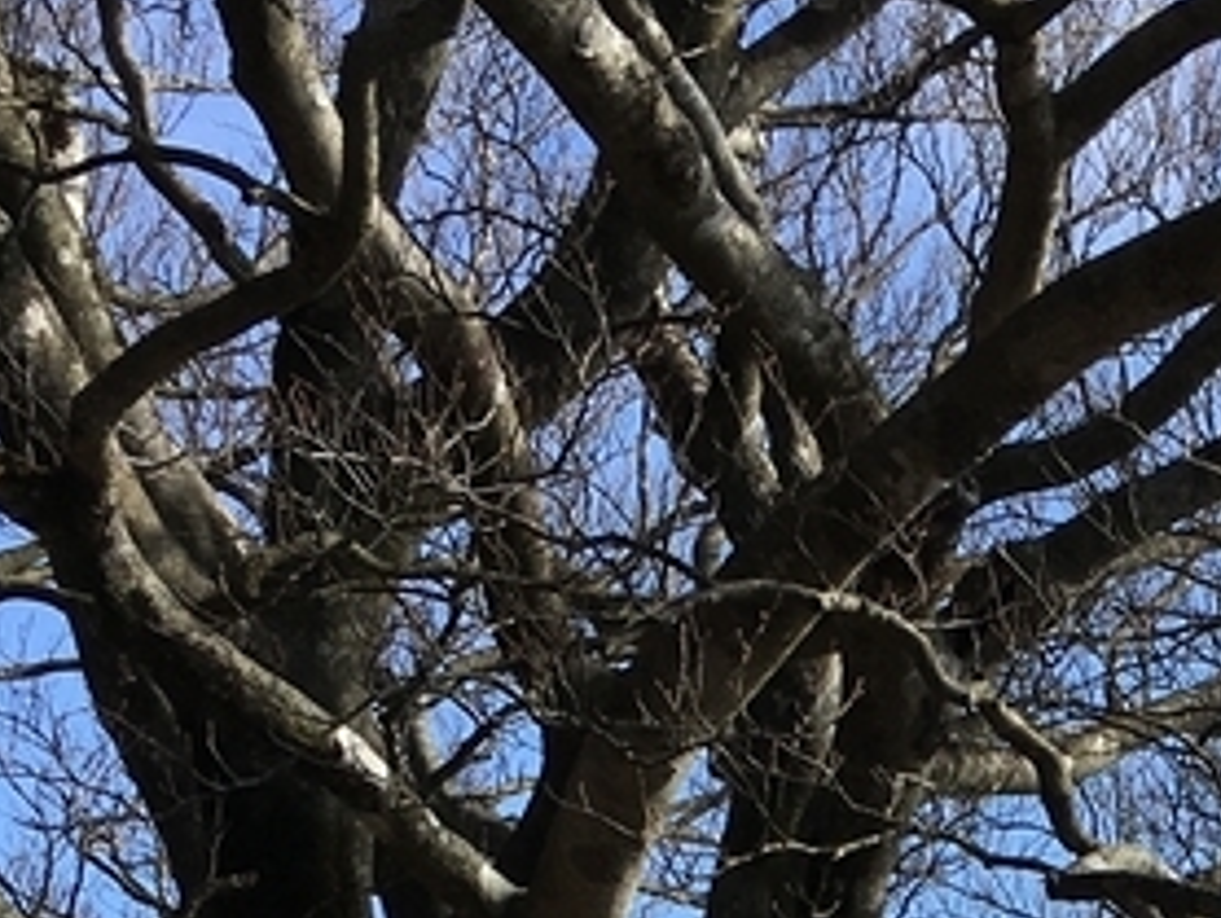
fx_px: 4413
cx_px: 1379
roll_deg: +1.8
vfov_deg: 10.8
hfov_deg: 15.3
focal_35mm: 125
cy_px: 1858
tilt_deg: -0.6
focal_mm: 4.15
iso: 25
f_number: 2.2
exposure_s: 1/1350
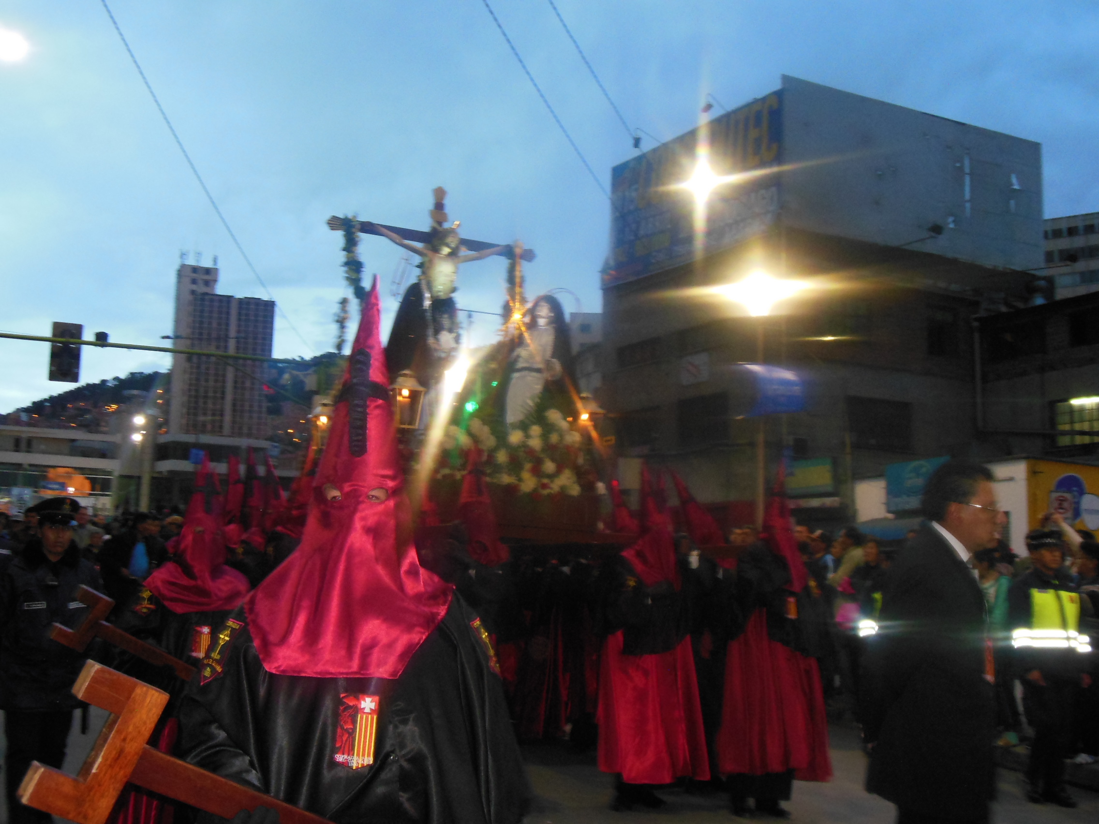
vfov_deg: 33.6
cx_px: 550
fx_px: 1365
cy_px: 412
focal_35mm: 43
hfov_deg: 43.9
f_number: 3.8
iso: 640
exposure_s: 1/30
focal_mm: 7.7
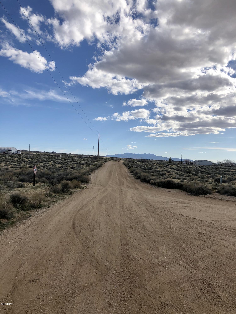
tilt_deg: +2.4
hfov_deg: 49.7
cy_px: 157
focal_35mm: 28
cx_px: 118
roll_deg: -0.8
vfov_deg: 63.4
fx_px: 255
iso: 20
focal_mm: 4
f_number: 1.8
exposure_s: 1/2857
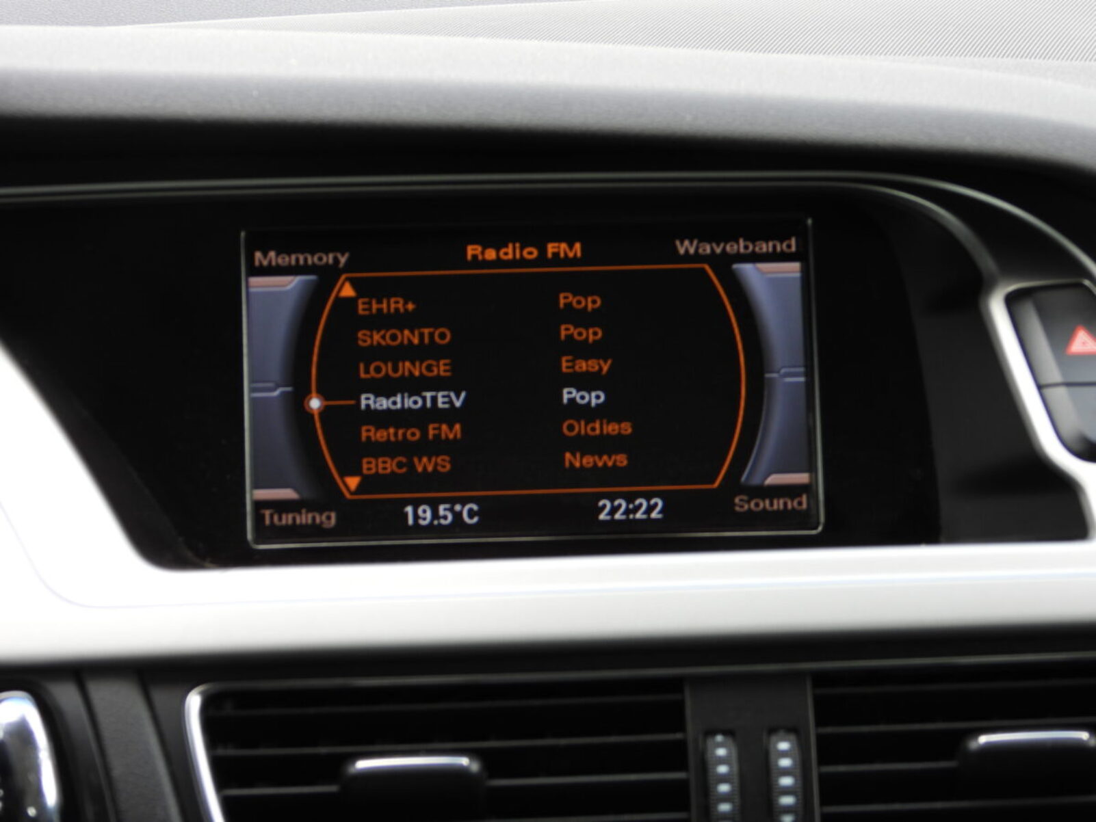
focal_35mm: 105
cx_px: 548
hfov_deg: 18.7
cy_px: 411
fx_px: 3325
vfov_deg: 14.1
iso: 100
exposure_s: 1/80
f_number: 4
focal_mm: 18.9
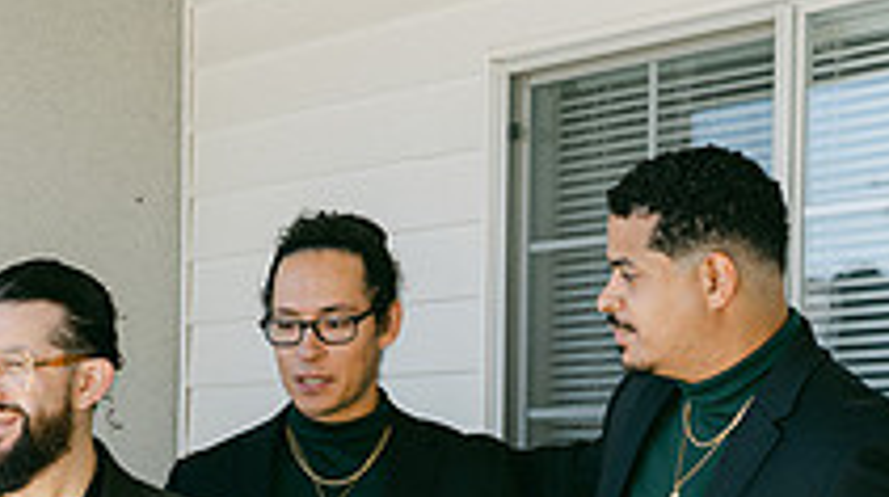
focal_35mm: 101
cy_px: 625
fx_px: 2378
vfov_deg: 11.6
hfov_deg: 20.6
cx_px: 38
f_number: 4
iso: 80
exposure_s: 1/320
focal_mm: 35
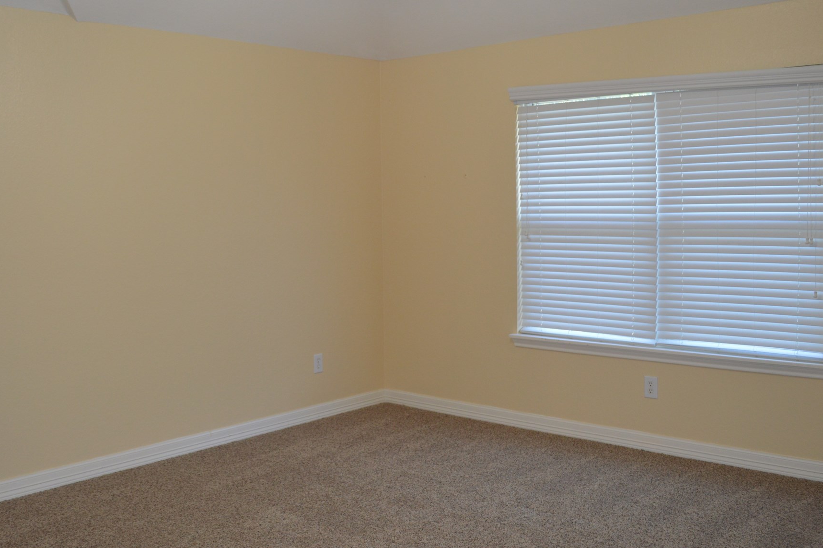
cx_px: 335
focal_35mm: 38
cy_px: 232
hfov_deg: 50.4
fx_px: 868
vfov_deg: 34.9
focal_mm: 20
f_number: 4
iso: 400
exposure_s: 1/80
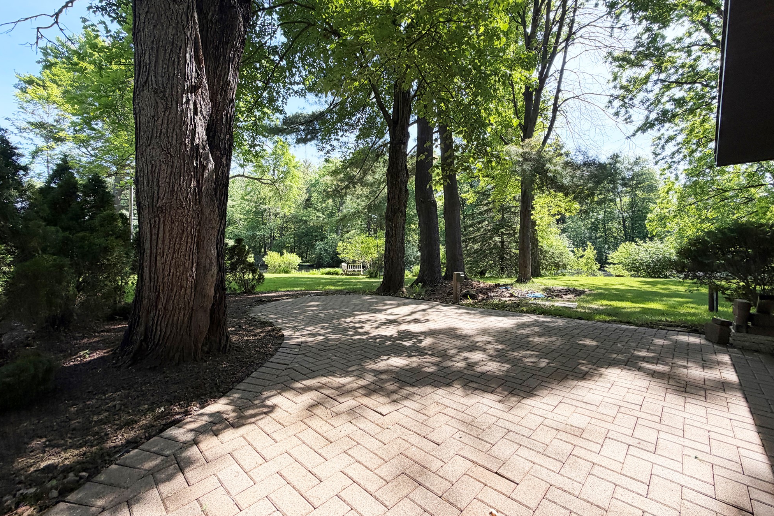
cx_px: 378
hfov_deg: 100.4
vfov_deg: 77.3
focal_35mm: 15
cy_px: 249
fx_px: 322
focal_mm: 2.22
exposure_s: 1/433
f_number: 2.2
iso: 64
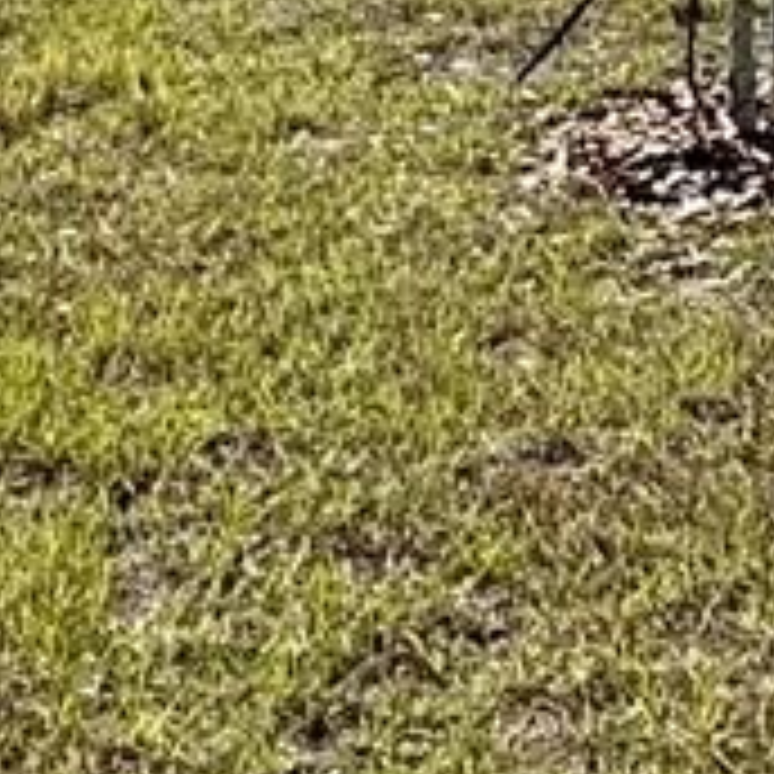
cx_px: 1143
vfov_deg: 14.1
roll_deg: +0.4
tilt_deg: -5.0
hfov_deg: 14.2
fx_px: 2909
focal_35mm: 115
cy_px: -418
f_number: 2.2
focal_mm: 2.22
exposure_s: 1/2985
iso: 50
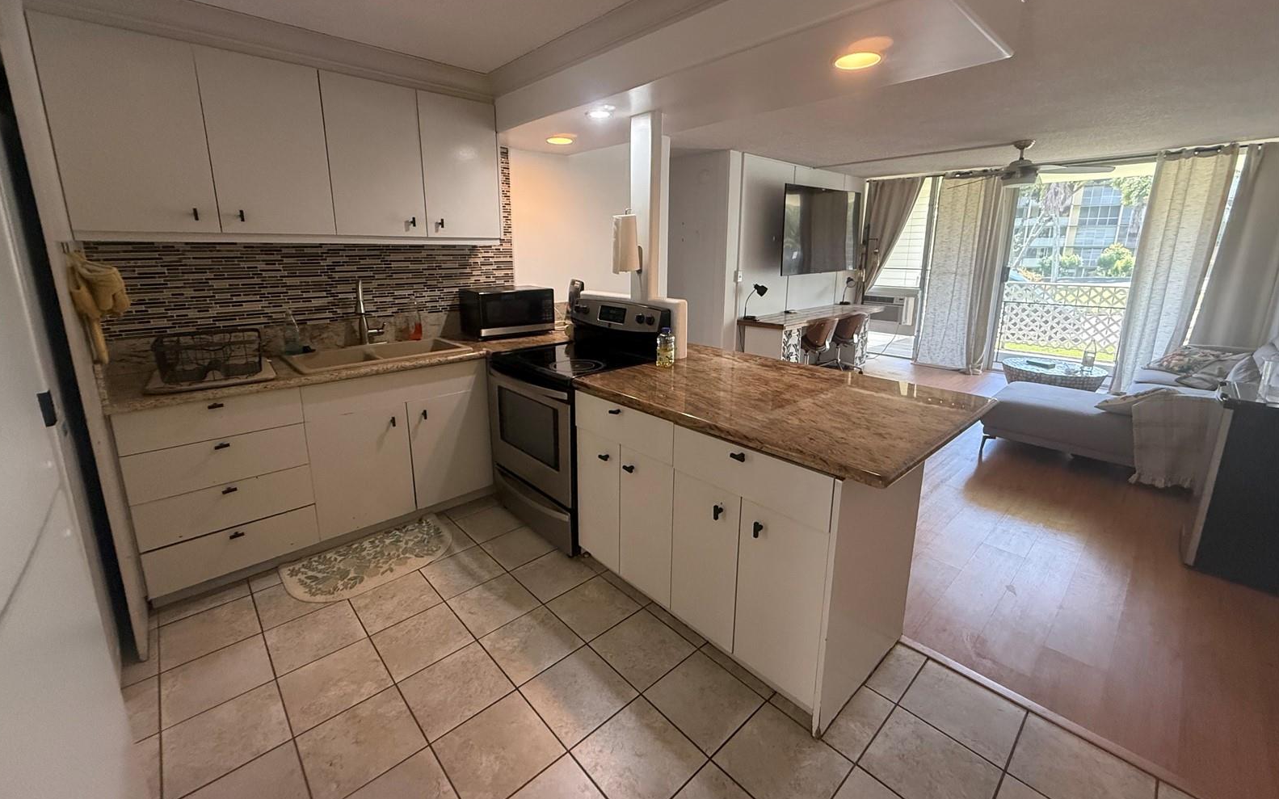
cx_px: 635
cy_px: 358
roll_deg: -0.3
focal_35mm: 15
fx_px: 523
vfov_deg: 74.6
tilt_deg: -11.5
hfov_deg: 101.5
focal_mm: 2.22
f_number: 2.2
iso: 500
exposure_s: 1/120
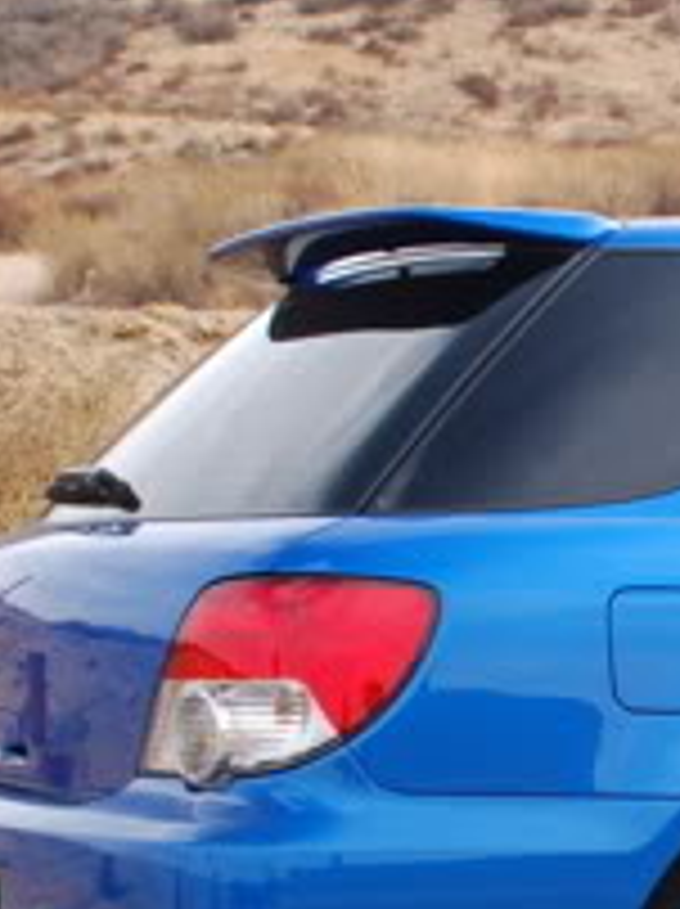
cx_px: 1135
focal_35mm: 128
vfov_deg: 15.3
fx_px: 3360
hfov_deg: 11.0
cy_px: 754
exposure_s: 1/200
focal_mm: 28
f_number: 7.1
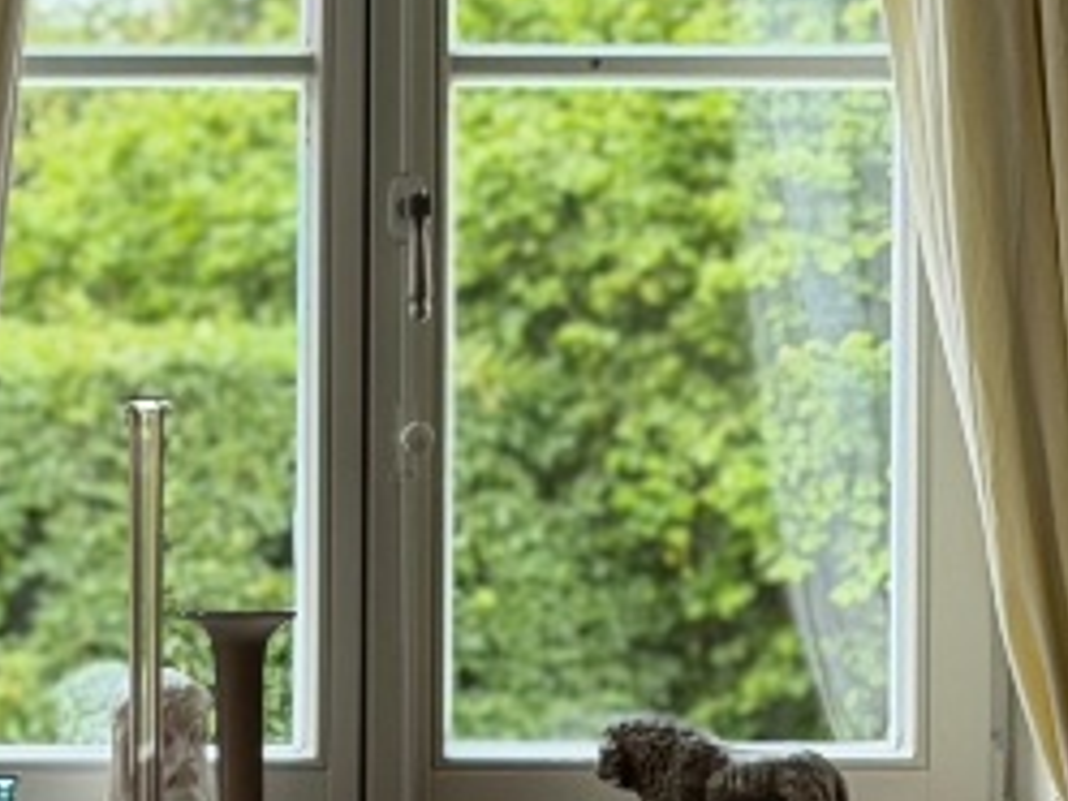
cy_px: 698
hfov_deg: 8.3
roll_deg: -0.3
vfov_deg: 6.4
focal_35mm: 232
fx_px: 7158
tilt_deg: -1.9
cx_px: -633
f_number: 1.78
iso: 64
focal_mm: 6.76
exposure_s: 1/230
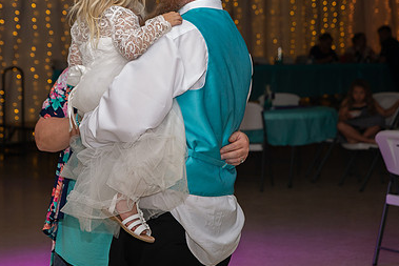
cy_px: 78
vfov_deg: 14.4
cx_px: 182
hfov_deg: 21.4
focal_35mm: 95
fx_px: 1053
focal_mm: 52
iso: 800
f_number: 3.5
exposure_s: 1/125
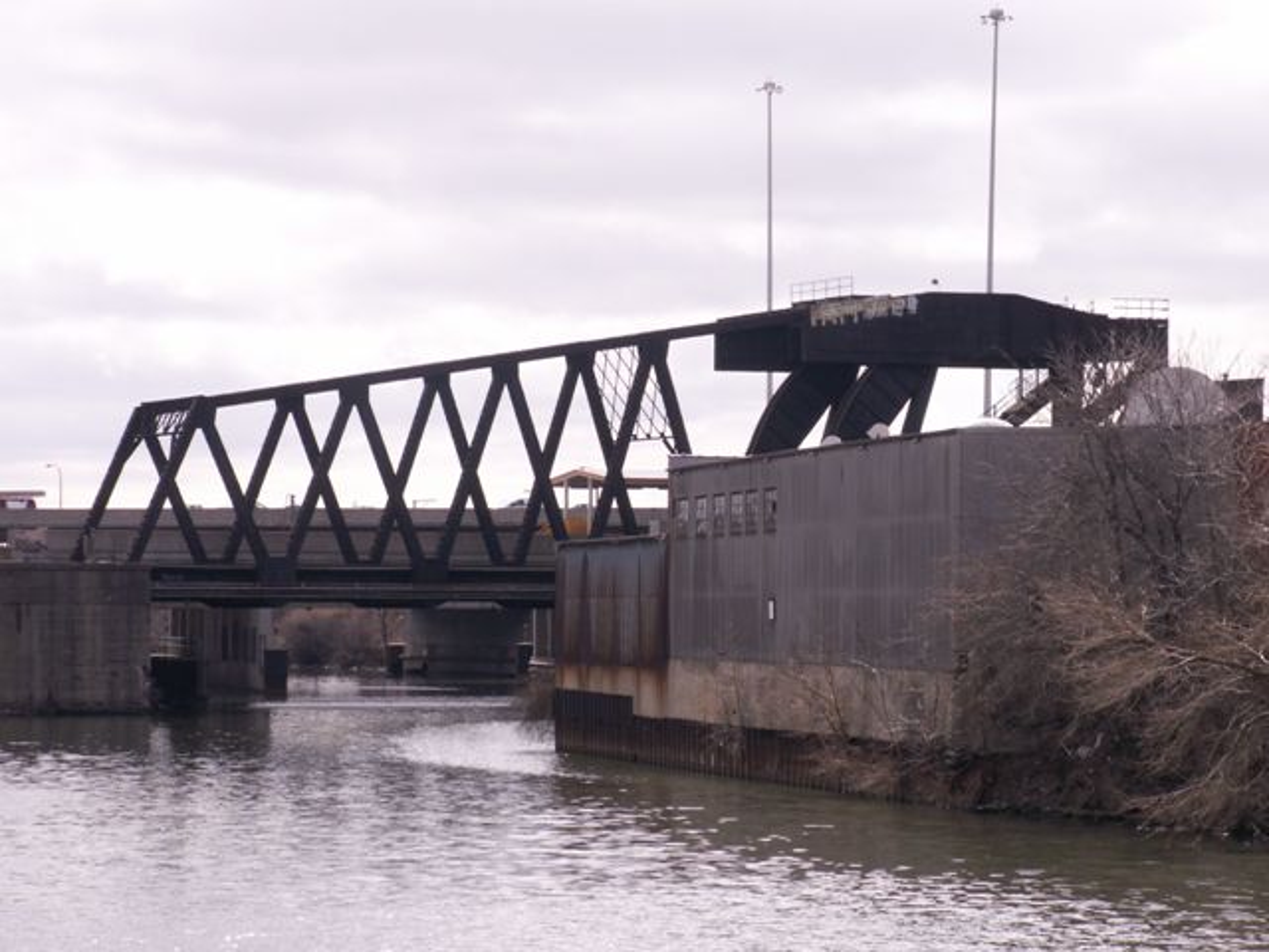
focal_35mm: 130
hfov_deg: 15.2
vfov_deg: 11.4
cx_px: 634
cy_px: 476
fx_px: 4766
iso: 50
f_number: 8
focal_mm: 21.31
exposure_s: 1/200
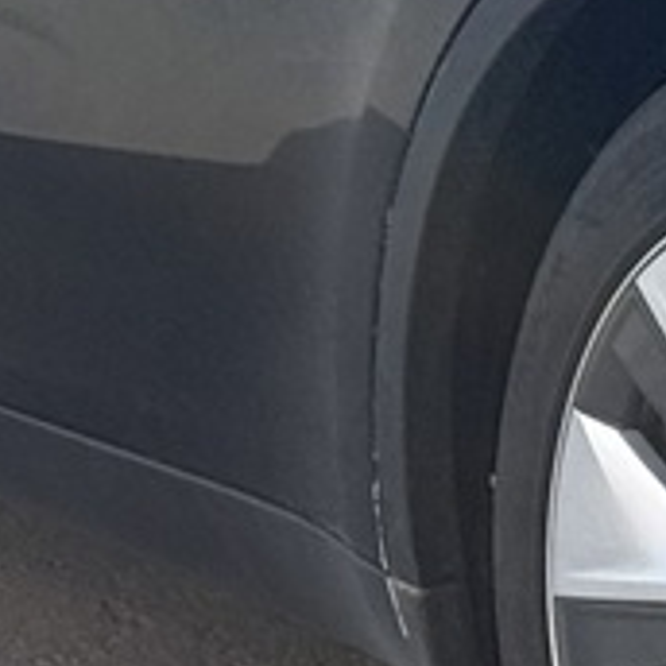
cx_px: 1142
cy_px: -259
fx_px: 7727
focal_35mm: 355
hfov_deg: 4.9
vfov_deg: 4.9
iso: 64
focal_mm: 6.76
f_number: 1.78
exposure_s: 1/1931
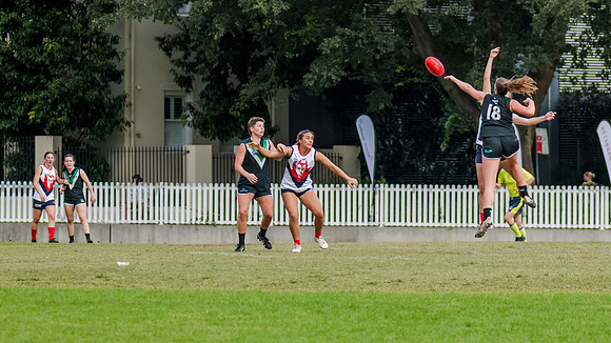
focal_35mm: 336
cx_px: 476
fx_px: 5451
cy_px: 118
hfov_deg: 6.4
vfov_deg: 3.6
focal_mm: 170
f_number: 4.5
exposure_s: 1/1600
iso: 800
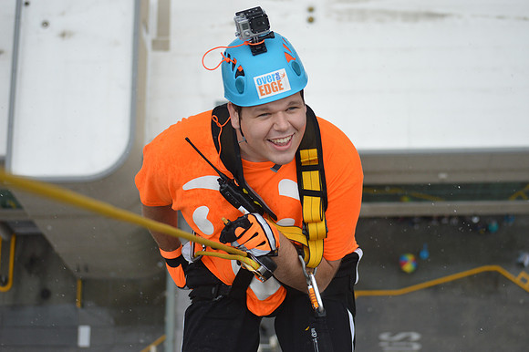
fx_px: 1212
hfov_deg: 24.6
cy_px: 176
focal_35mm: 82
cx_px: 264
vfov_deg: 16.5
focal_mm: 55
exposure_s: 1/1000
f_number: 4.5
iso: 400
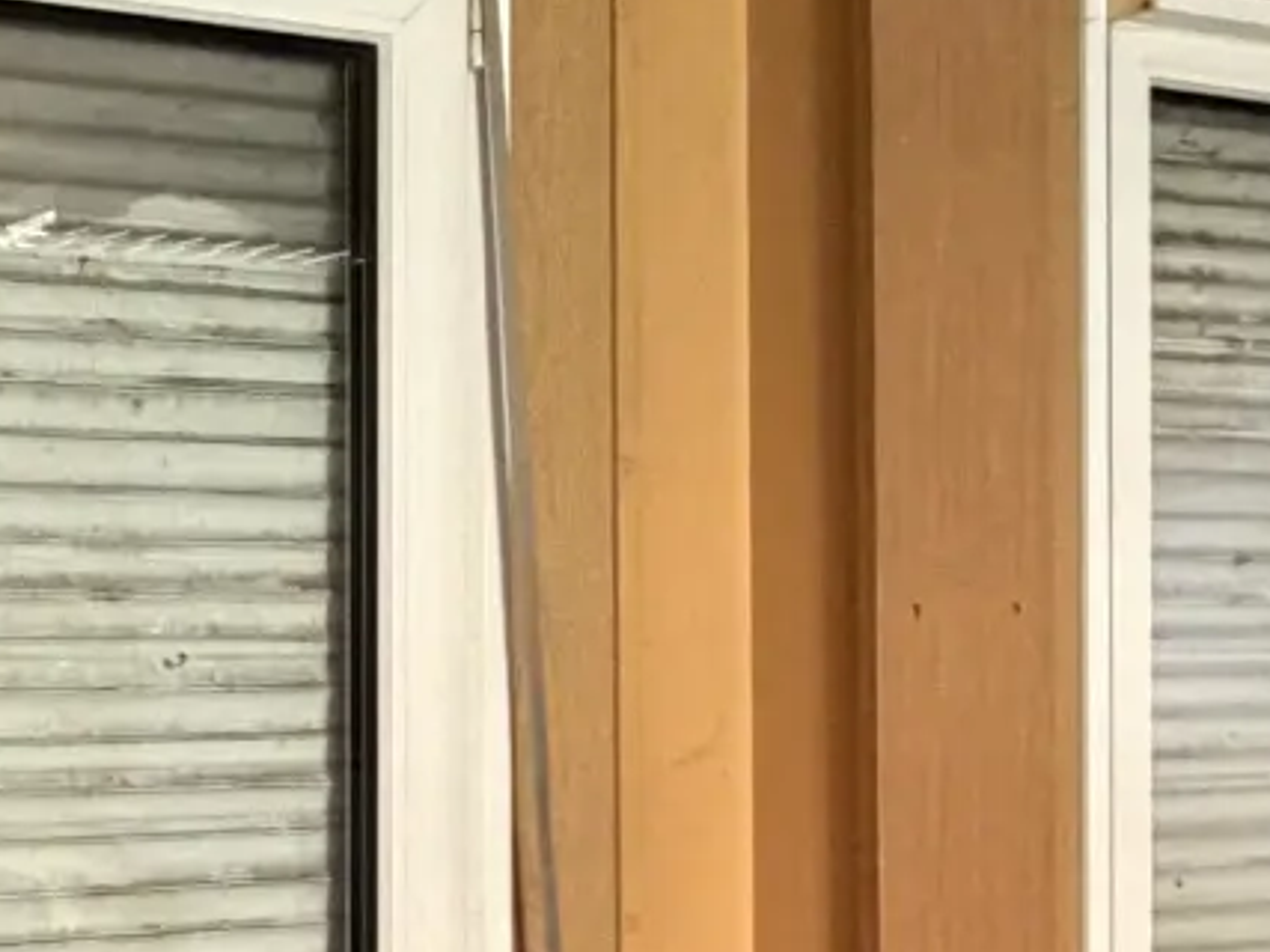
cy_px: 574
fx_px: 2311
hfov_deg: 28.6
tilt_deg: +0.5
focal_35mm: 63
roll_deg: +0.7
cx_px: -30
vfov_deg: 23.2
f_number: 2.2
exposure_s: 1/50
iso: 640
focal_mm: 2.22
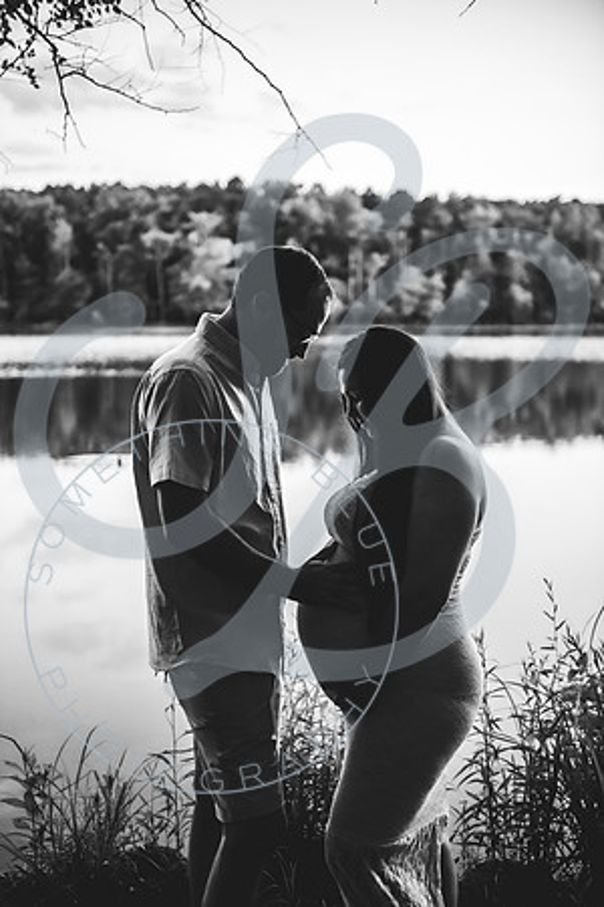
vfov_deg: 36.2
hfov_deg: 24.6
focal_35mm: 55
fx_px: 1384
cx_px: 302
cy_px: 454
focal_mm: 55
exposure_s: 1/640
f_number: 2.8
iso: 200
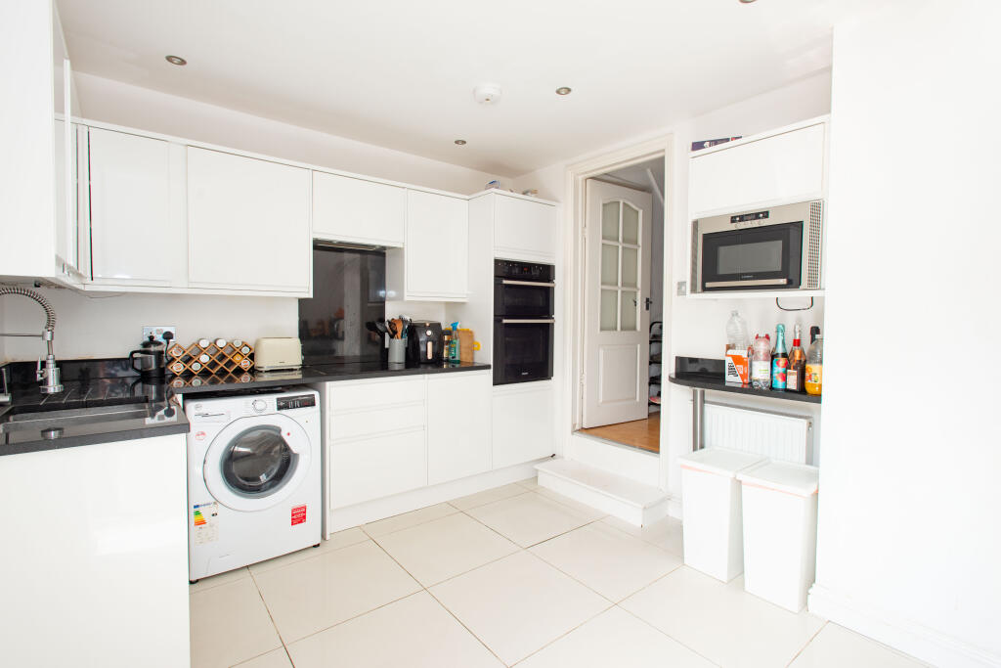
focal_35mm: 17
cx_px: 500
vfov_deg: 70.5
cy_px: 334
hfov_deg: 93.3
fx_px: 473
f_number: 8
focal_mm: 17
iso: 400
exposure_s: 1/40
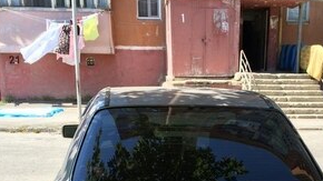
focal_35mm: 54
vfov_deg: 20.6
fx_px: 462
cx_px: 204
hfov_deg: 38.2
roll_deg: +2.5
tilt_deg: -17.1
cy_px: 224
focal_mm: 4.15
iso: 32
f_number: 2.2
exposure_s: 1/695
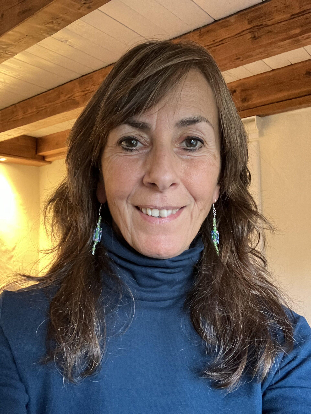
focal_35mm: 32
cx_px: 156
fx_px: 383
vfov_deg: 56.8
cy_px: 207
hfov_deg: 44.2
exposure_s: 1/30
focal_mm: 2.87
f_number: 2.2
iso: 400
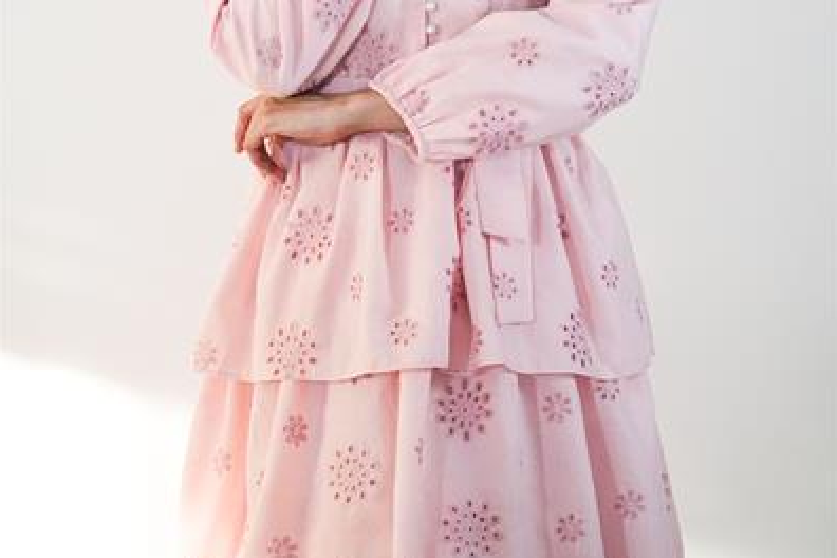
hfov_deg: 19.1
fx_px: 2482
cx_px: 418
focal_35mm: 107
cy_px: -11
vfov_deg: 12.7
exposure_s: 1/1000
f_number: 4
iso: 3200
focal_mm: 47
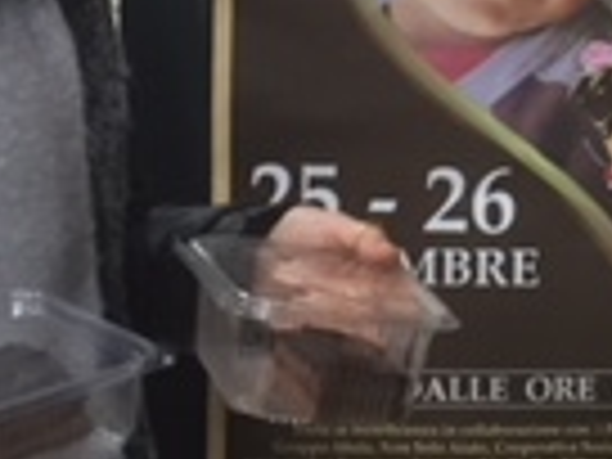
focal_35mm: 136
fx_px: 2404
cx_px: 738
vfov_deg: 10.6
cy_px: -153
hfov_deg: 14.1
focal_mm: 4.15
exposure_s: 1/33
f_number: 2.2
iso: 125
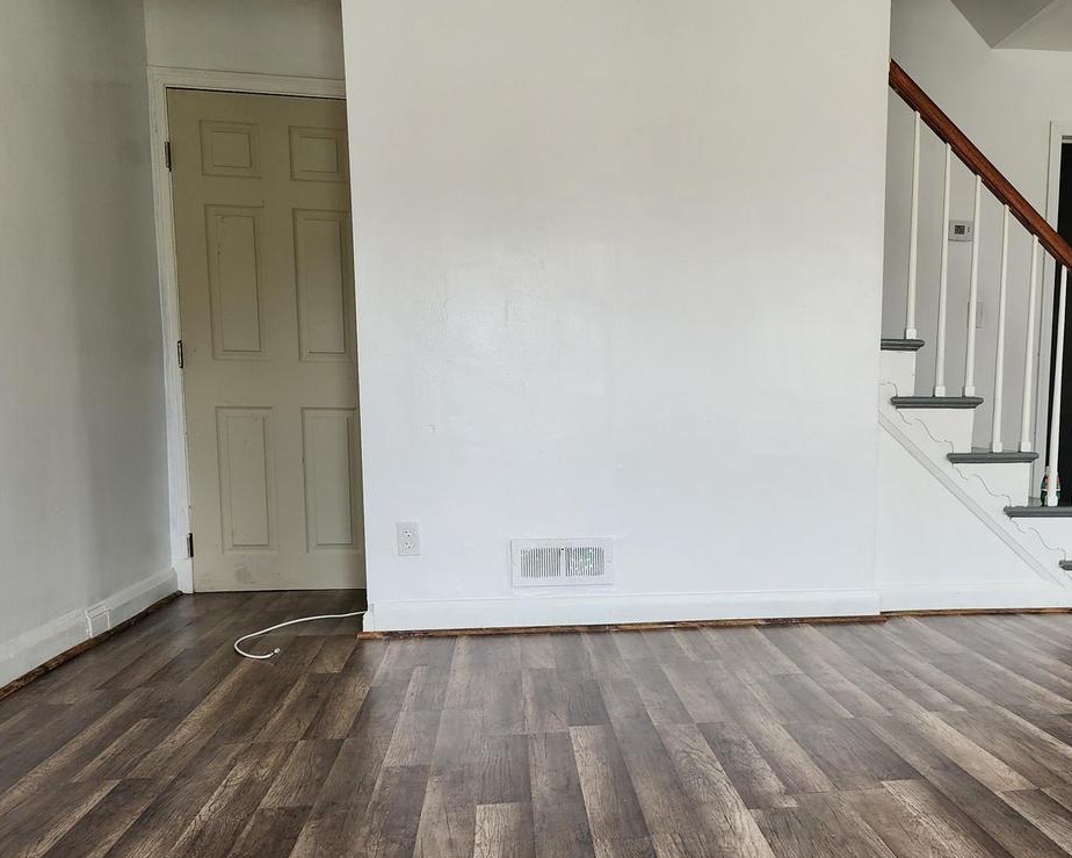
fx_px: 1110
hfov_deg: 50.5
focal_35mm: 35
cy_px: 548
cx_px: 725
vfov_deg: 41.8
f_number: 1.8
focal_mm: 6.4
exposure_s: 1/180
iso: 50
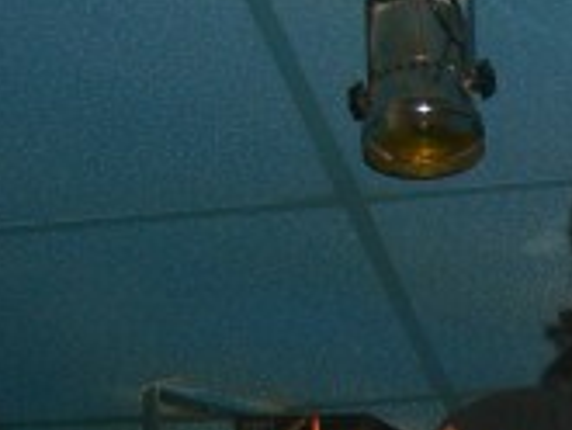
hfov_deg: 11.2
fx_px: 2762
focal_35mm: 167
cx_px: 957
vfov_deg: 8.7
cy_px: 655
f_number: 3.1
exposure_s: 1/60
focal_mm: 9.5
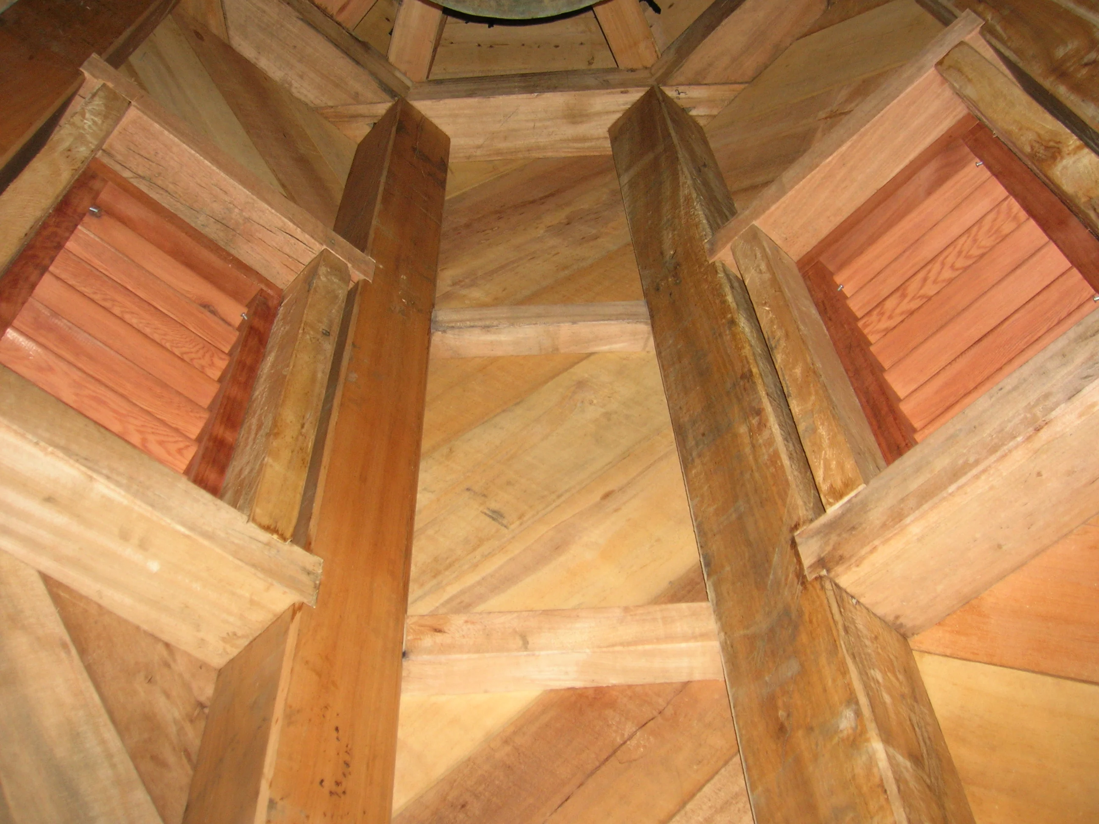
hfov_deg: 54.0
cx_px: 550
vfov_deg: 41.8
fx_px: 1079
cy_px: 412
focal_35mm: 34
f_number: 2.9
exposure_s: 1/60.1
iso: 99
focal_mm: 5.7
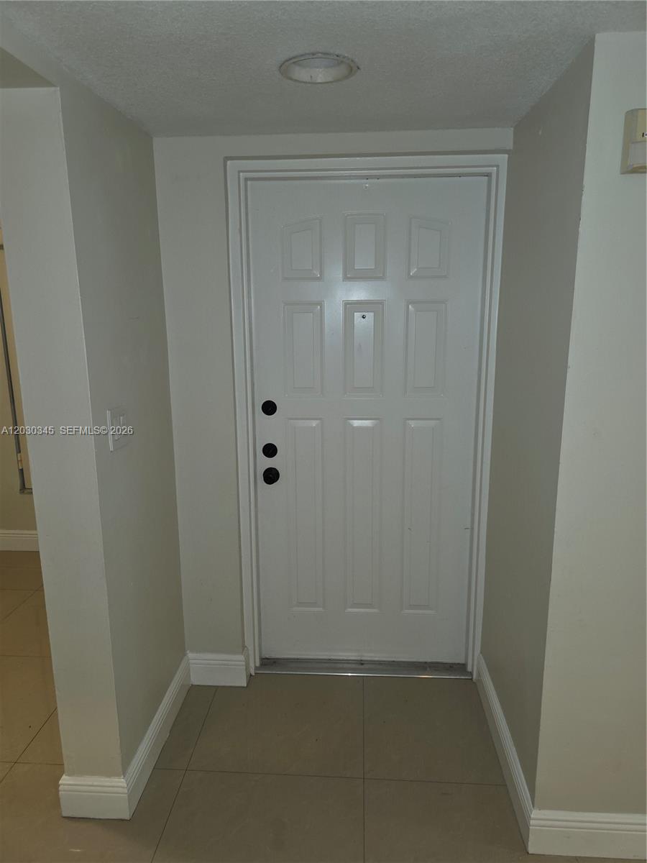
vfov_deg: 73.9
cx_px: 324
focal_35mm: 23
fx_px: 573
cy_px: 432
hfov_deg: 58.9
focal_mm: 6.3
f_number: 1.7
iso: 100
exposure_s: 1/30
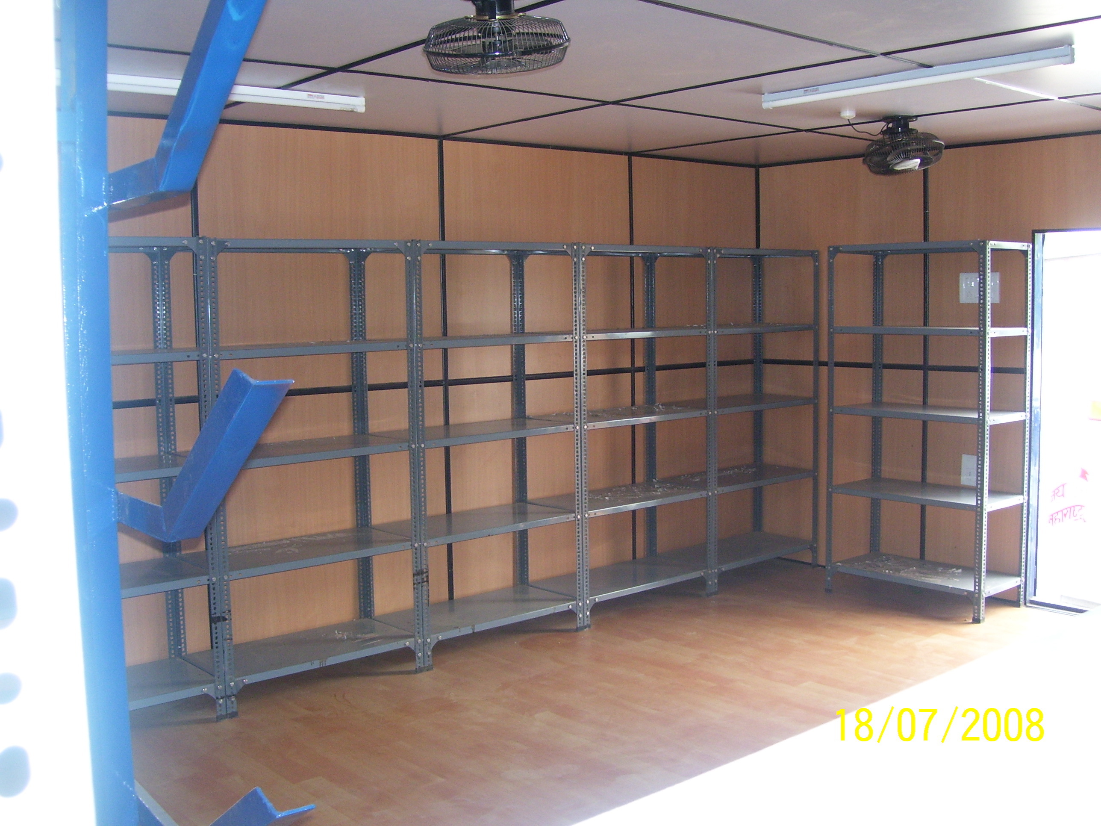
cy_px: 413
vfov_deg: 38.7
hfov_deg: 50.1
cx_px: 550
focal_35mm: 37
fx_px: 1177
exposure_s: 1/60
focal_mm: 6
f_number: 2.7
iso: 125
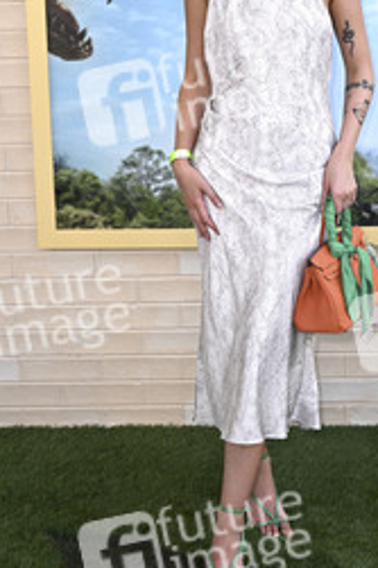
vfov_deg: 26.9
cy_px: 206
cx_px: 260
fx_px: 1183
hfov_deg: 18.1
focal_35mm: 75
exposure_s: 1/250
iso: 640
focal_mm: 47
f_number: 6.3
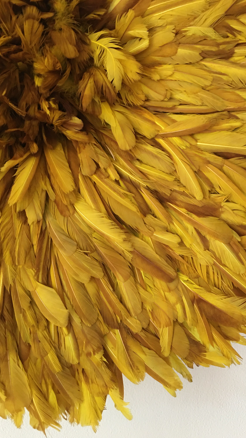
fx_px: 371
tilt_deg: +1.3
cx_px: 146
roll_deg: -2.3
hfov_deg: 36.6
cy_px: 220
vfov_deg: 61.0
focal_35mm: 32
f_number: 2.2
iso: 80
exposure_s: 1/10
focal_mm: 4.15
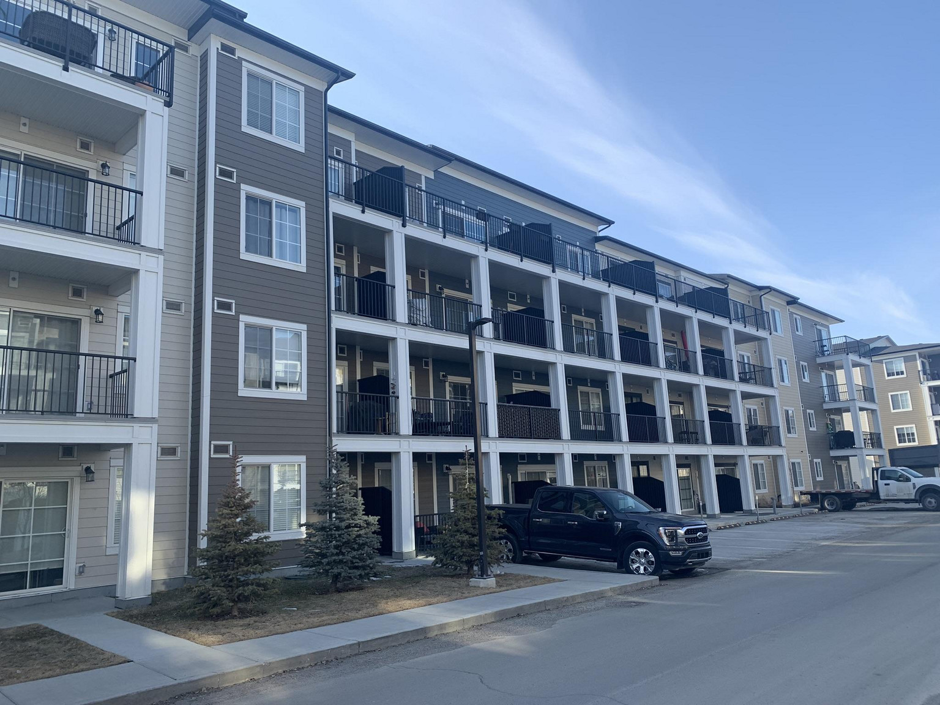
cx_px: 470
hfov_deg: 67.3
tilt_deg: +11.2
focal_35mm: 26
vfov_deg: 53.1
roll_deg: +3.2
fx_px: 706
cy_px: 352
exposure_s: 1/981
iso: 25
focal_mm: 4.25
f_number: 1.8
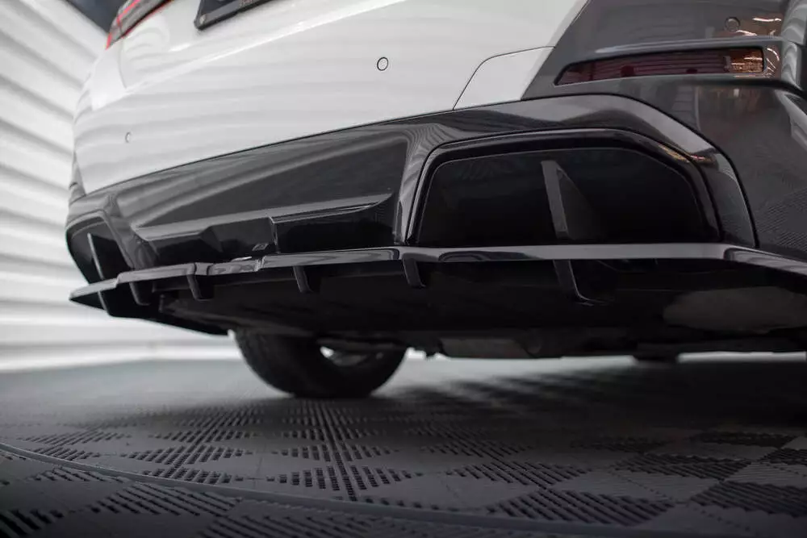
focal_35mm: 35
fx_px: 789
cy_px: 269
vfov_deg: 37.7
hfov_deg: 54.2
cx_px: 405
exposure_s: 1/125
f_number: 2.5
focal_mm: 35
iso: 500
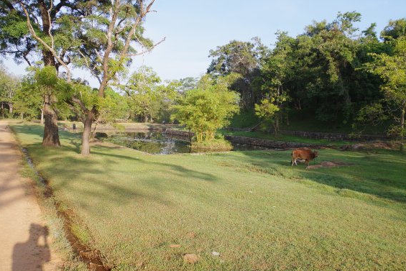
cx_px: 218
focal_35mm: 26
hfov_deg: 69.3
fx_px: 293
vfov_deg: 49.6
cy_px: 134
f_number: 6.3
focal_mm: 16
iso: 200
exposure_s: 1/160
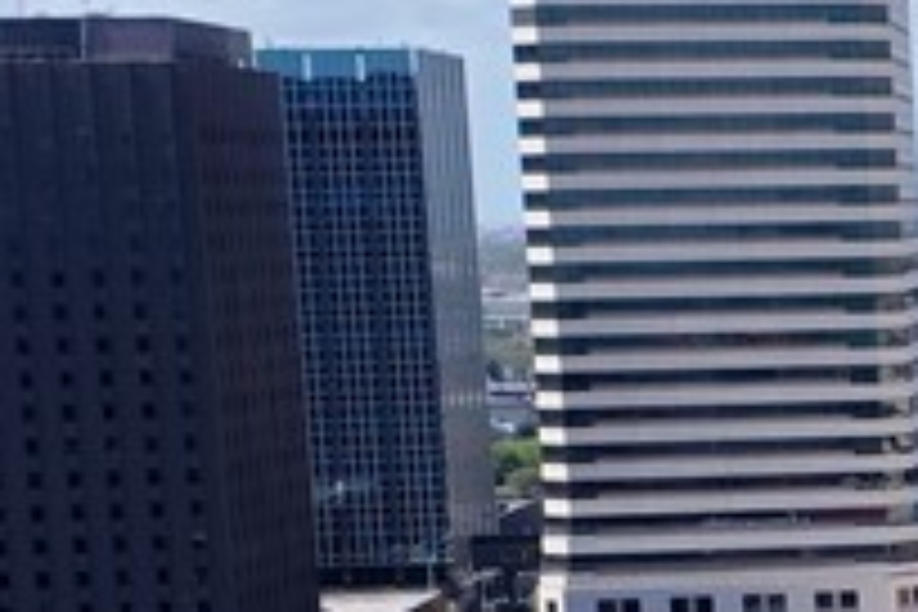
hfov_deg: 11.8
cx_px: 2038
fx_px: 3799
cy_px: 729
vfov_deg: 9.1
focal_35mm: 149
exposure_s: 1/80
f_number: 3.2
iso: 100
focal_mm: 10.26
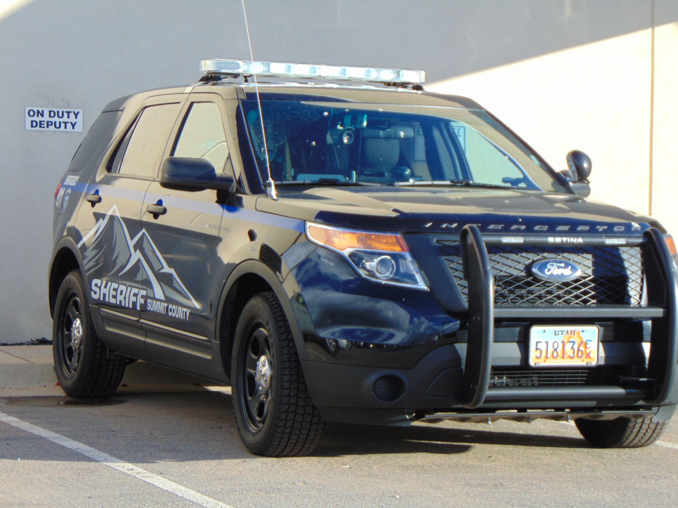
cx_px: 339
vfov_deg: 13.7
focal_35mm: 108
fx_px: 2115
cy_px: 254
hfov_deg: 18.2
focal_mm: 19.4
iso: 80
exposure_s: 1/250
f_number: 3.9
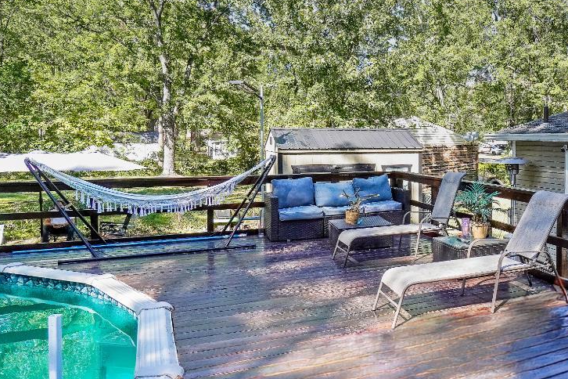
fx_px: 489
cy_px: 157
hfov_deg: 53.4
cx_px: 502
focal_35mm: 31
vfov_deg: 42.2
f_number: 8
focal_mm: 10
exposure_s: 1/160
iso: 250
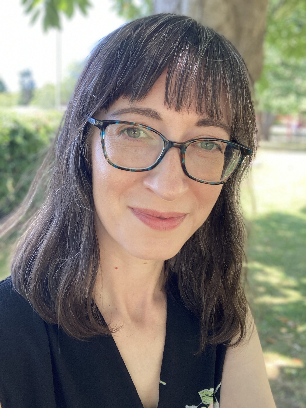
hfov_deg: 44.2
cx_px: 153
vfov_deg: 56.8
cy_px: 204
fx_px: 377
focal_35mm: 32
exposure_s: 1/121
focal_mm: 2.87
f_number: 2.2
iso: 64
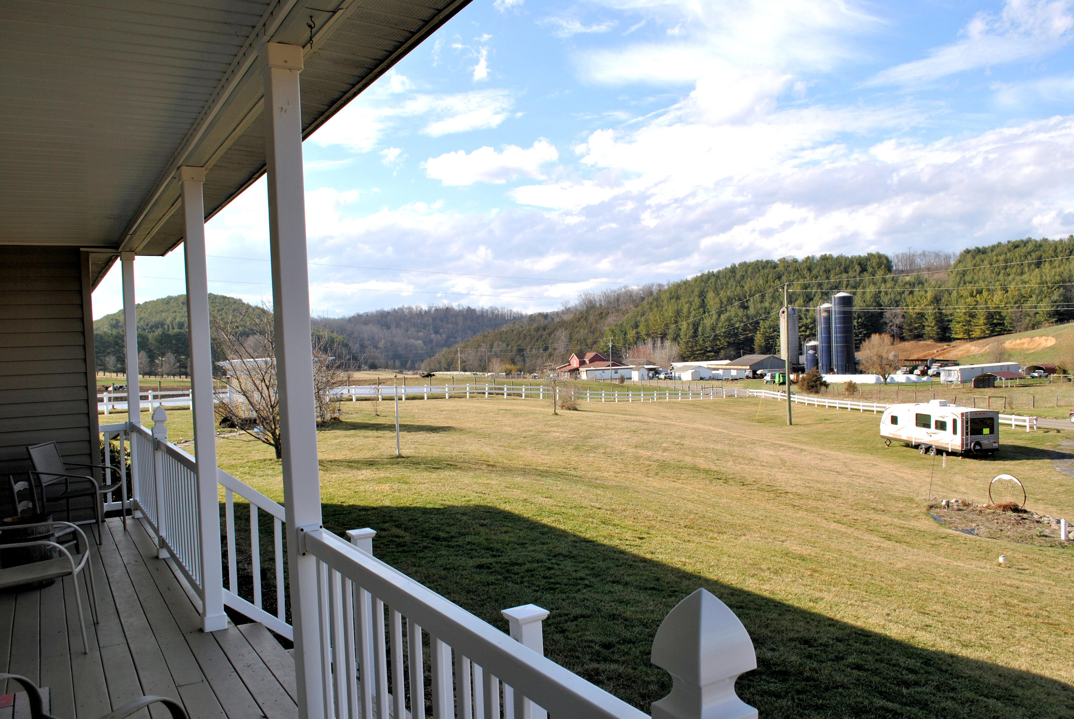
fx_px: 806
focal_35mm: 27
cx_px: 537
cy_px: 360
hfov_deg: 67.3
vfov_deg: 48.0
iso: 100
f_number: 8
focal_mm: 18
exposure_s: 1/250
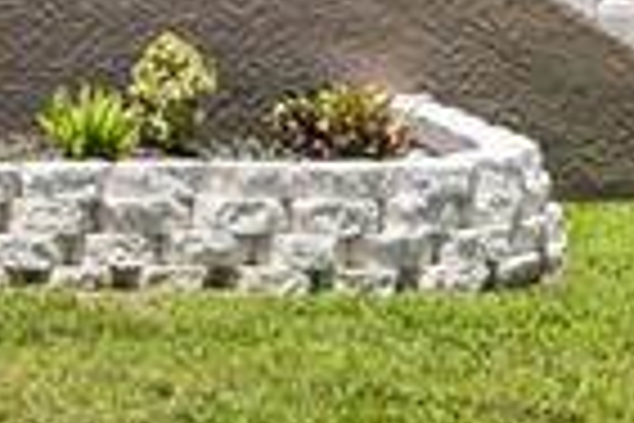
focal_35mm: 160
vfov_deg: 8.1
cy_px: -459
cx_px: -333
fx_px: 2818
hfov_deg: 12.2
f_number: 8
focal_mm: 22
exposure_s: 1/1600
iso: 400
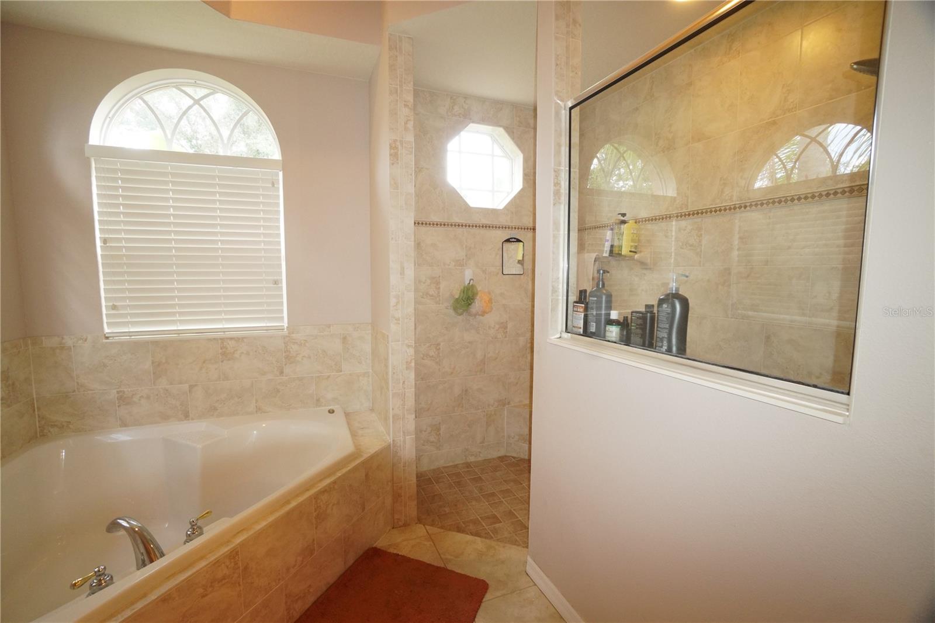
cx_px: 468
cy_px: 312
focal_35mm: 15
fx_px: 389
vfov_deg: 77.3
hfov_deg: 100.4
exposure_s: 1/40
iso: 1600
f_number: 8
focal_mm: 10
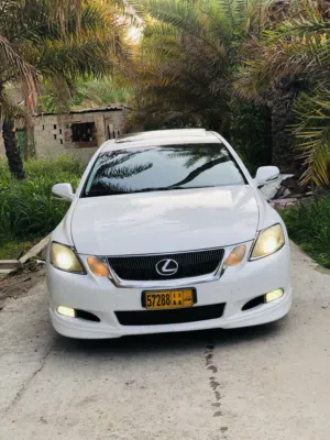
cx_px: 165
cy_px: 220
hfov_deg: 28.0
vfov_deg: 36.8
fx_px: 661
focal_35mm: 52
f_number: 2.4
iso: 20
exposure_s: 1/120
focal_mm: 6
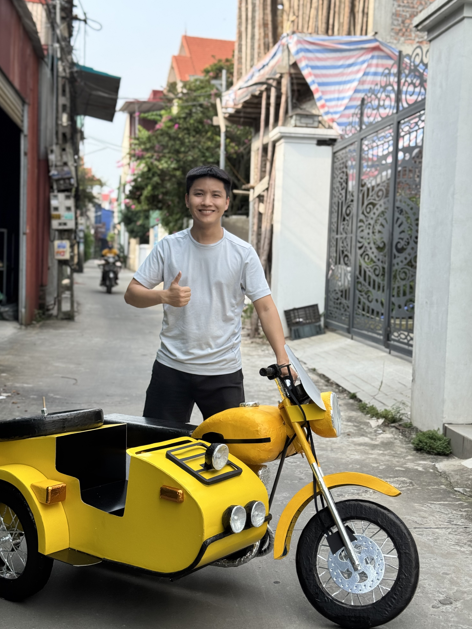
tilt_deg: -2.7
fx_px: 891
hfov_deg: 29.7
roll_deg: -1.8
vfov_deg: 38.9
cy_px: 310
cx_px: 233
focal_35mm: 49
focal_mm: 6.76
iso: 64
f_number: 1.78
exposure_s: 1/952
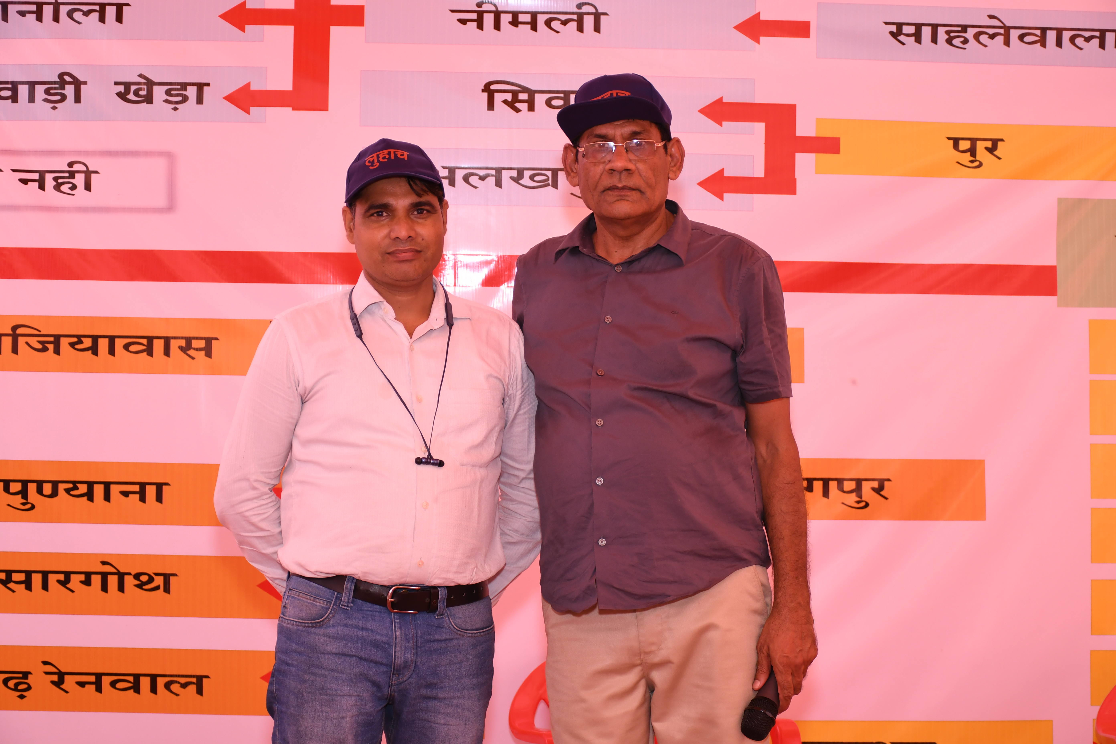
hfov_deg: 28.1
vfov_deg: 18.9
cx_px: 558
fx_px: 2232
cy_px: 372
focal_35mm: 72
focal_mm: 48
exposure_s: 1/125
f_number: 4.5
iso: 500
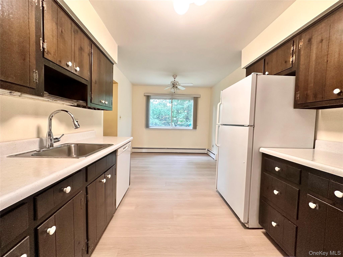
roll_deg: -2.0
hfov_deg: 102.1
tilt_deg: -2.4
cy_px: 128
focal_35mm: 14
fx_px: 139
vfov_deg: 85.7
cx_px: 172
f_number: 2.2
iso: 250
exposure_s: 1/60
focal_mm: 2.22
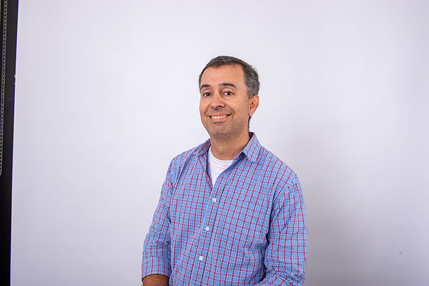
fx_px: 345
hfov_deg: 63.7
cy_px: 143
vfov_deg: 44.9
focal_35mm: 29
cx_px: 214
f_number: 9
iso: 125
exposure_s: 1/250
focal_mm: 29
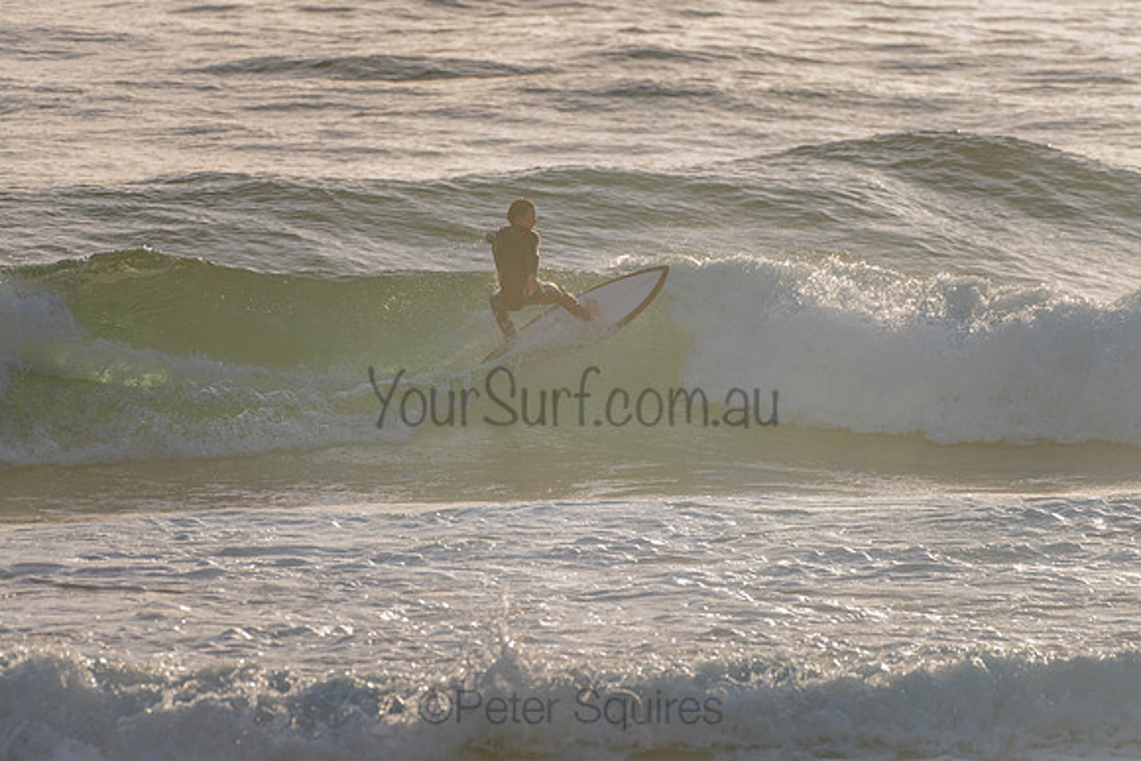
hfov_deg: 3.4
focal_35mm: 613
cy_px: 369
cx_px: 556
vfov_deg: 2.2
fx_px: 19429
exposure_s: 1/2000
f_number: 5.6
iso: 100
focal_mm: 500
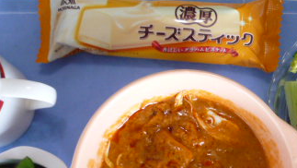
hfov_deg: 38.2
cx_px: 189
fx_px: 425
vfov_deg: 21.6
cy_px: 161
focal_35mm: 54
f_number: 2.8
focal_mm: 4.4
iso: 250
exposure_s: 1/30
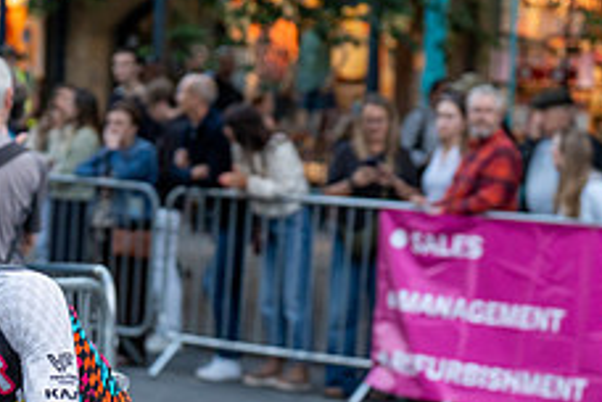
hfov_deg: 11.4
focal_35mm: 178
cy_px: 366
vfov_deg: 7.7
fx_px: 2976
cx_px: -50
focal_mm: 70
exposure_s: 1/800
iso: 2000
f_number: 3.5
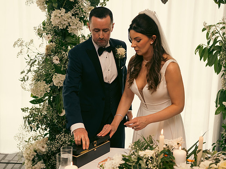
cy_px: 85
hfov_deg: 34.9
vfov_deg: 26.5
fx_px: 359
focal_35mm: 55
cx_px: 107
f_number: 3.5
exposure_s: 1/160
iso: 640
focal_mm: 48
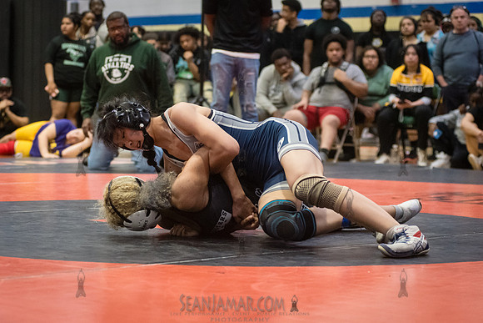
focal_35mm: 94
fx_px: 1259
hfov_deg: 21.7
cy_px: 169
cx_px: 204
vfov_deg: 14.6
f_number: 3.5
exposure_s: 1/400
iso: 8000
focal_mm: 80
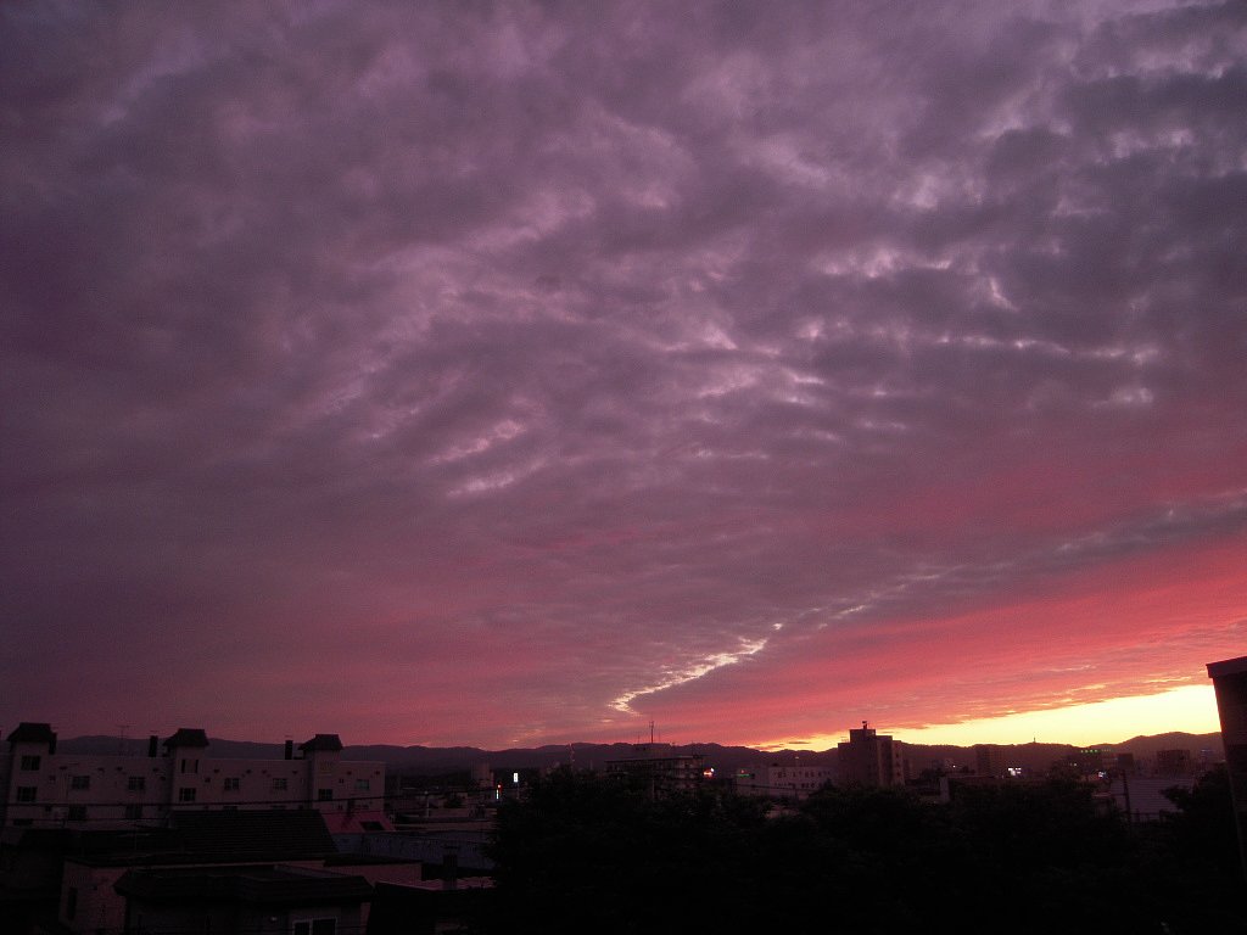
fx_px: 1009
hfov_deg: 63.4
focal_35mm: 28
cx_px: 624
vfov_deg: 49.7
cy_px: 468
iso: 160
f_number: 2.7
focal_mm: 5
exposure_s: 1/30
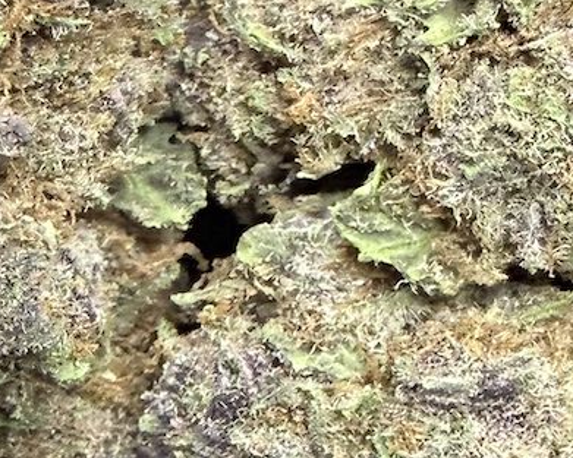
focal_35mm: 115
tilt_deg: -72.5
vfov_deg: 13.2
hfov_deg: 16.7
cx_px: 177
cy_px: 506
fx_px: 1951
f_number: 2.2
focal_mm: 2.22
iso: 250
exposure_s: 1/47
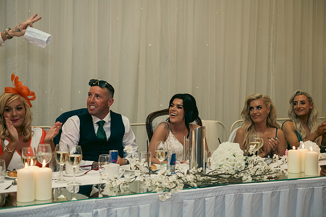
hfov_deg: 35.6
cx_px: 163
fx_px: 507
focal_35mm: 56
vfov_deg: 24.2
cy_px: 108
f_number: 3.5
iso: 800
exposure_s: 1/160
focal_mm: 56
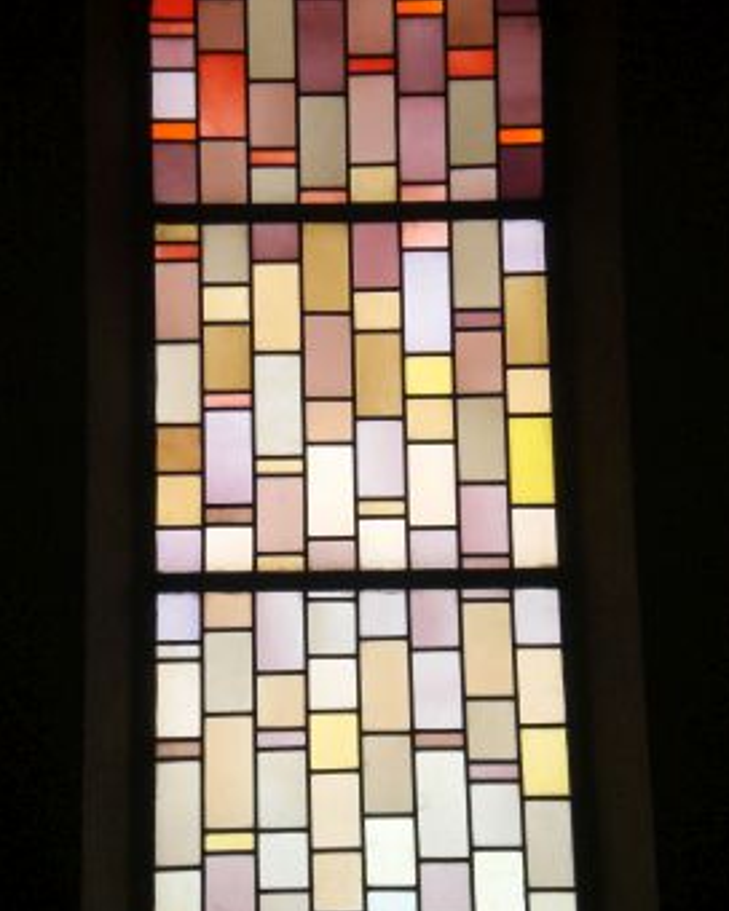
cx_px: 328
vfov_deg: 16.7
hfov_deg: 13.4
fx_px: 3101
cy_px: 439
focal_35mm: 115
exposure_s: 1/320
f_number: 5
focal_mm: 14.49
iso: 200
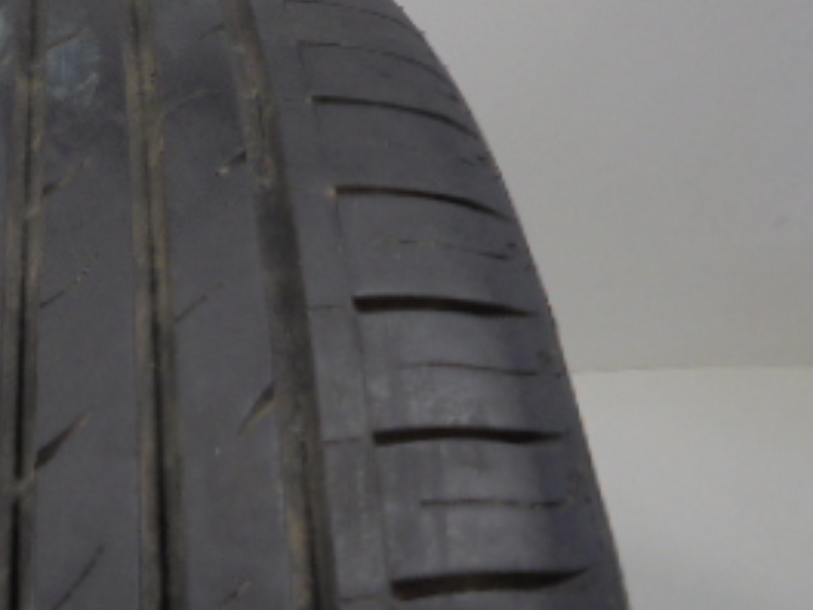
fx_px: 1480
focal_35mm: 63
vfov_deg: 22.4
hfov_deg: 29.1
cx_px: 40
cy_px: 3
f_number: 3.5
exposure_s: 1/30
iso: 100
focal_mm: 4.6
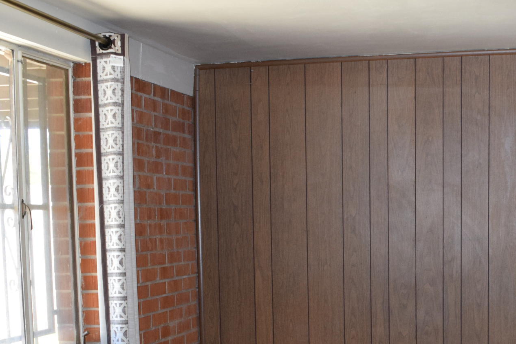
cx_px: 493
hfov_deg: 29.7
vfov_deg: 20.5
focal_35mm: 64
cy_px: 348
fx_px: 917
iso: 800
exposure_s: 1/125
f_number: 5.6
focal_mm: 18
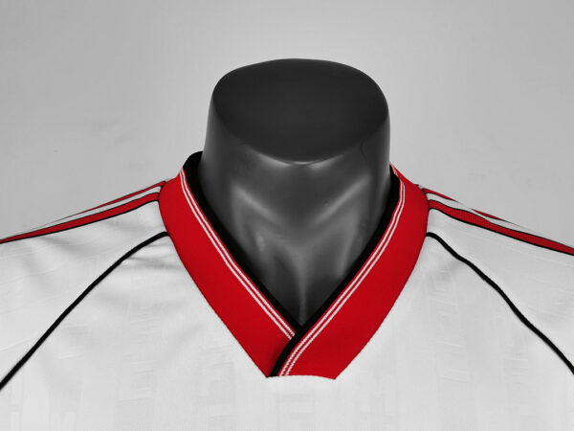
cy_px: 216
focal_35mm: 33
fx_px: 547
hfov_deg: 55.4
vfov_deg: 42.9
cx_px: 287
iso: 160
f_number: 1.8
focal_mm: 5.58
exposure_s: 1/120
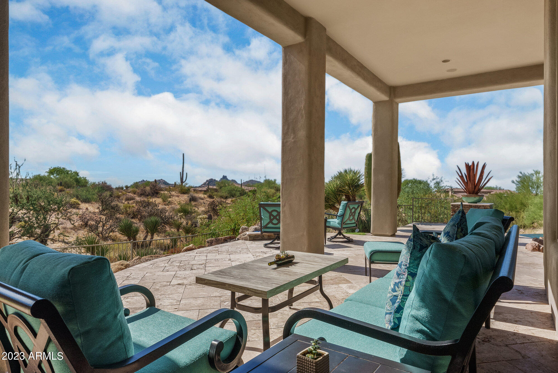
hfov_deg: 78.5
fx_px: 341
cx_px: 279
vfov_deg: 57.3
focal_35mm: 22
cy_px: 186
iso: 800
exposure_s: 1/640
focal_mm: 22
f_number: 8
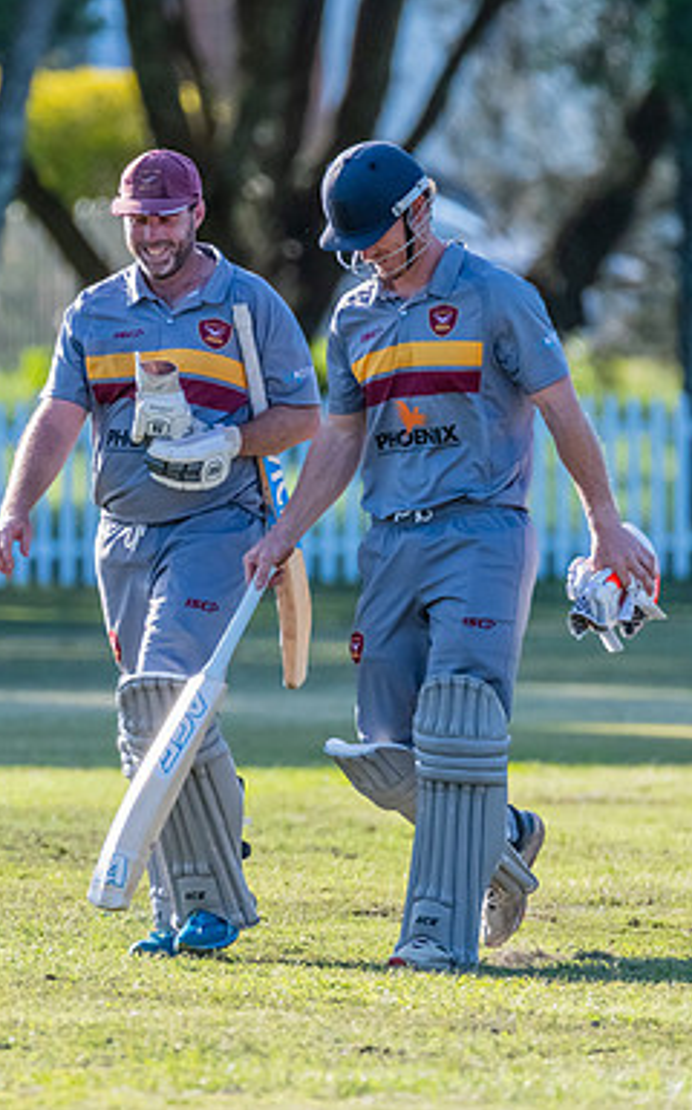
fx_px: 23066
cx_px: 258
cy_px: 596
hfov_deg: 1.7
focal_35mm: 763
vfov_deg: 2.8
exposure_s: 1/4000
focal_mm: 460
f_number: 6.3
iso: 2500
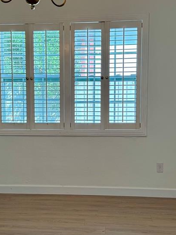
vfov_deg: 36.1
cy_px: 132
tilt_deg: -5.2
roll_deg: +0.6
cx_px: 68
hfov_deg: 27.5
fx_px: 359
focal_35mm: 53
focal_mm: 6.76
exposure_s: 1/167
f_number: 1.78
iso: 100
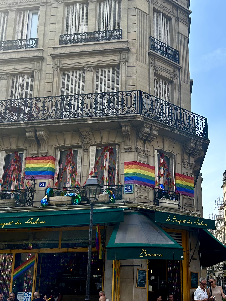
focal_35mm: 41
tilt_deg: +18.0
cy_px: 175
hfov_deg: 34.2
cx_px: 176
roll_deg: +1.0
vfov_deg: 45.6
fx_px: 357
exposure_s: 1/2632
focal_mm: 5.7
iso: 50
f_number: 1.5
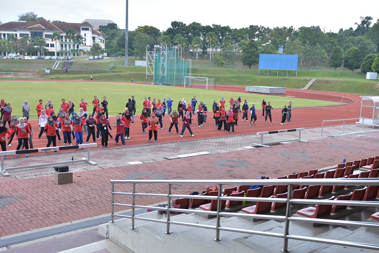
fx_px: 379
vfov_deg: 36.9
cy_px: 126
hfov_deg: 53.1
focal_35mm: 36
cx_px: 190
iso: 100
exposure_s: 1/200
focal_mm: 24
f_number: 2.8
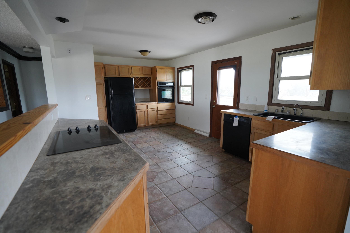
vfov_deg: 73.8
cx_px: 175
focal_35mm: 16
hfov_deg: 96.7
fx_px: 156
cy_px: 116
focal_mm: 16
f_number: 3.2
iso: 1600
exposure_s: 1/160
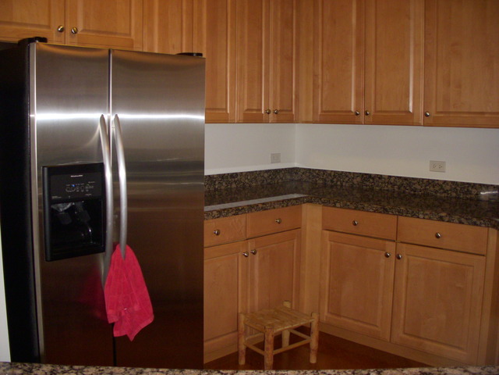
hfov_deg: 49.0
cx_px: 250
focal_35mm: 38
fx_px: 548
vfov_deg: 37.7
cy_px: 188
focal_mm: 6.3
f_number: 3.3
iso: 250
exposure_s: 1/80
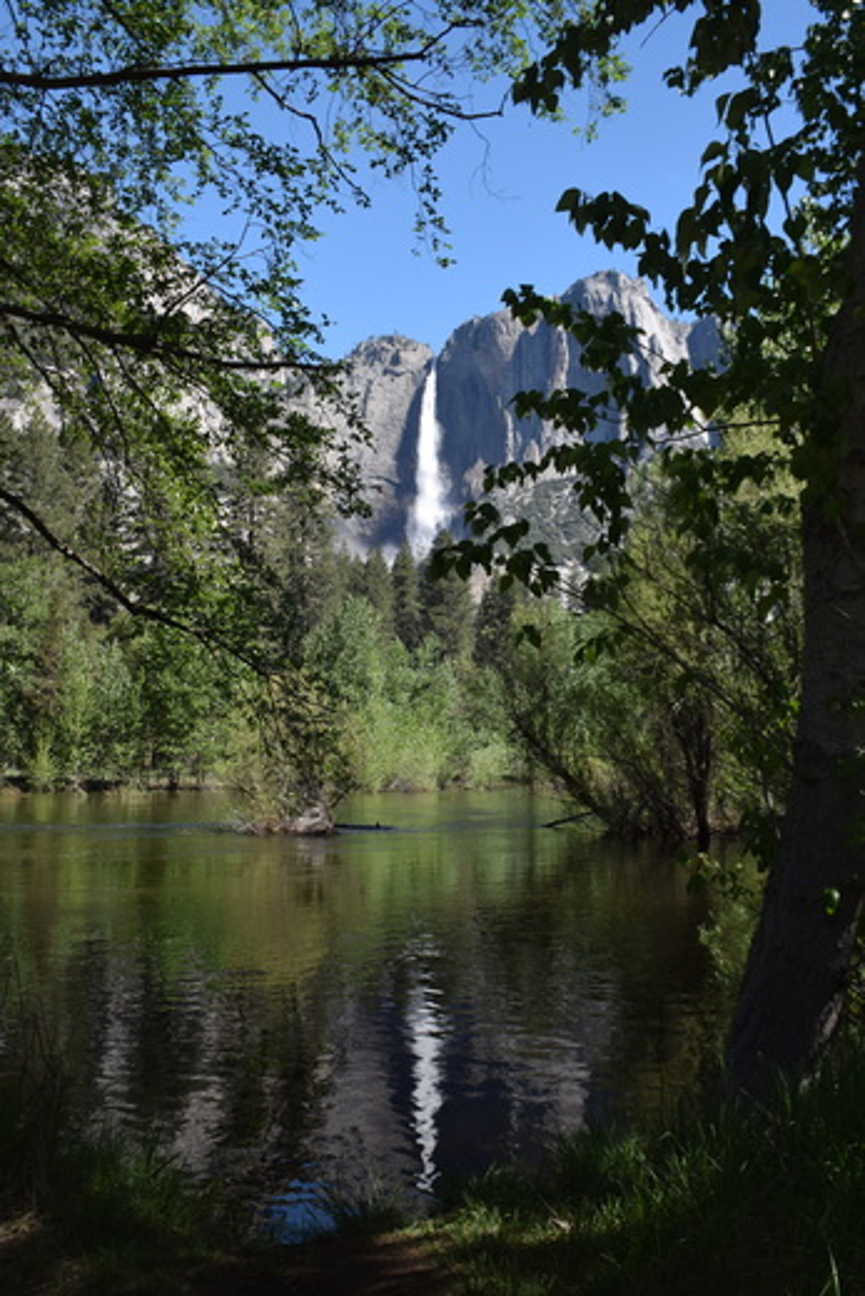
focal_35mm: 30
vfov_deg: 61.9
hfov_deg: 43.6
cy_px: 648
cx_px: 432
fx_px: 1080
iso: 100
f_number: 9
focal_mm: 20
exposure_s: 1/80
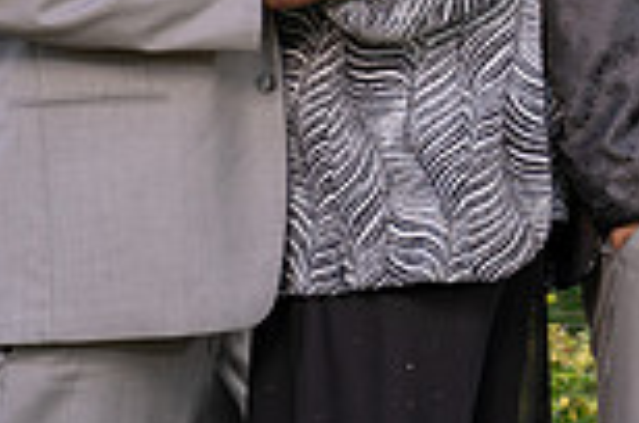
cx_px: 1043
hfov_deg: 3.1
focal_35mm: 671
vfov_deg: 2.0
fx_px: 11886
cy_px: -110
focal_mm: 173
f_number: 4
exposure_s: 1/250
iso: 125
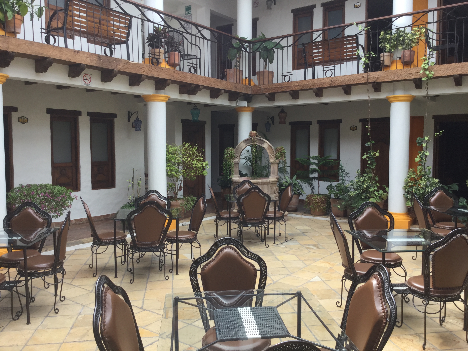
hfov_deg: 58.4
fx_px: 419
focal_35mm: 31
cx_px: 234
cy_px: 176
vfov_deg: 45.4
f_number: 2.4
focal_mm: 3.3
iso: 25
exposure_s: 1/121
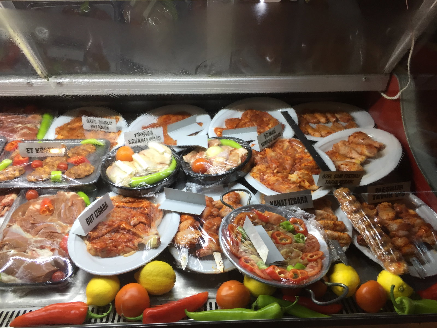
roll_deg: -1.3
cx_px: 218
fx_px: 366
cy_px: 164
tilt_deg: -35.0
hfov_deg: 61.7
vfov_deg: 48.2
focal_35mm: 29
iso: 32
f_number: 2.2
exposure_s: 1/33
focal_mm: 4.15
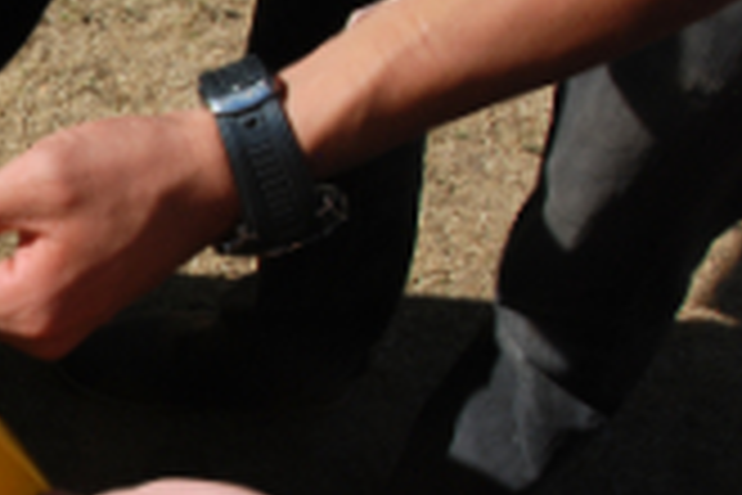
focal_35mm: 82
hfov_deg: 22.9
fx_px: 1690
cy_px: 304
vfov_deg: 16.6
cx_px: -135
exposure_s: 1/320
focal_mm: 20
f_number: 9
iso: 200
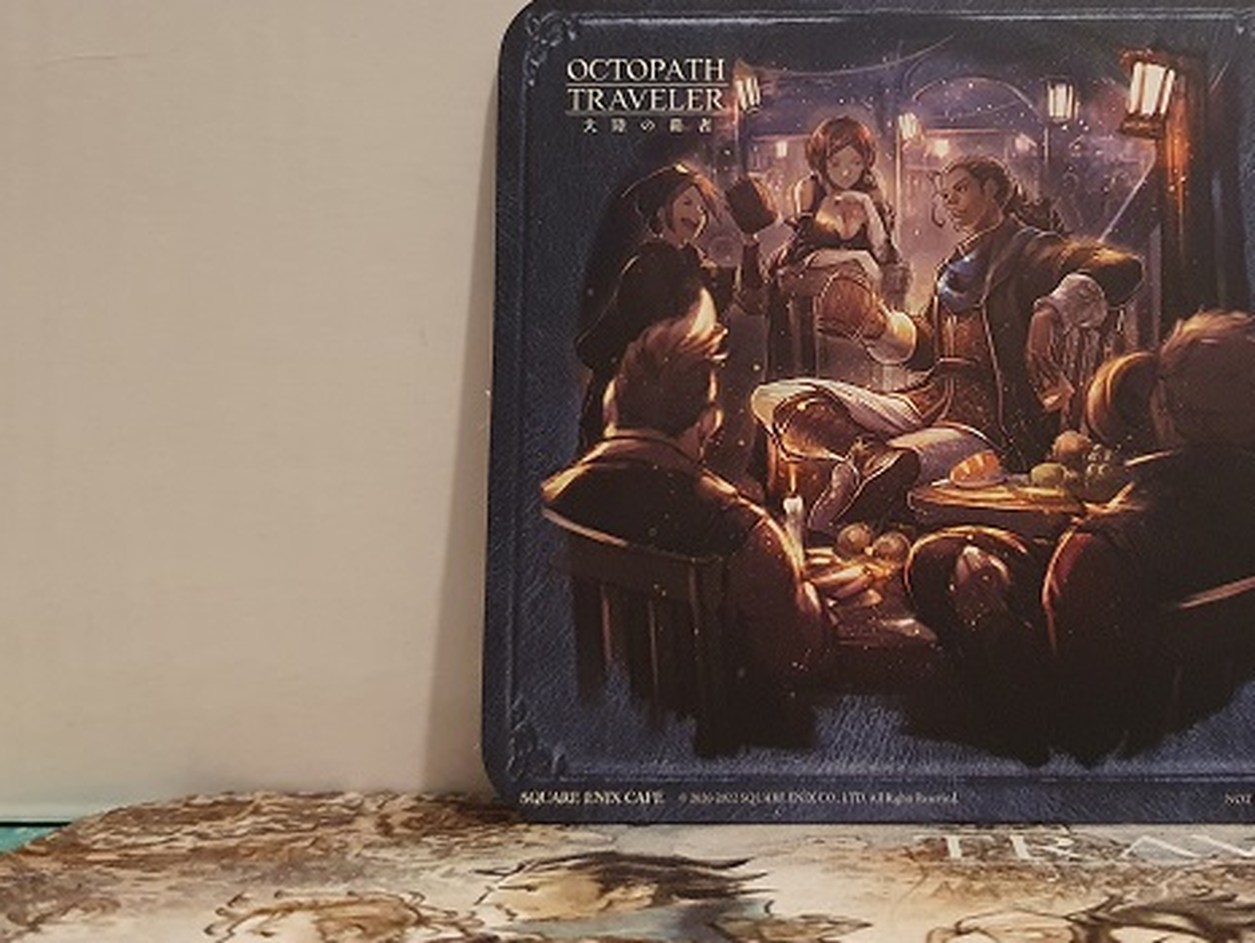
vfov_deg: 32.1
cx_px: 847
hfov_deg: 41.5
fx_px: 1632
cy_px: 379
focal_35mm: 45
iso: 640
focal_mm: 4.32
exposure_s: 1/33
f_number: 1.5
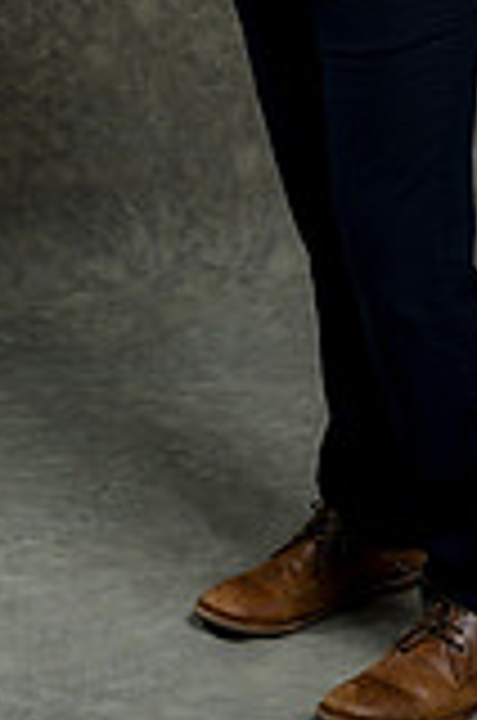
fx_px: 3094
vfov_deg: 12.9
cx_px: 315
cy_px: -198
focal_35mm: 155
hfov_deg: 8.8
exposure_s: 1/160
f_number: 4
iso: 125
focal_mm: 55
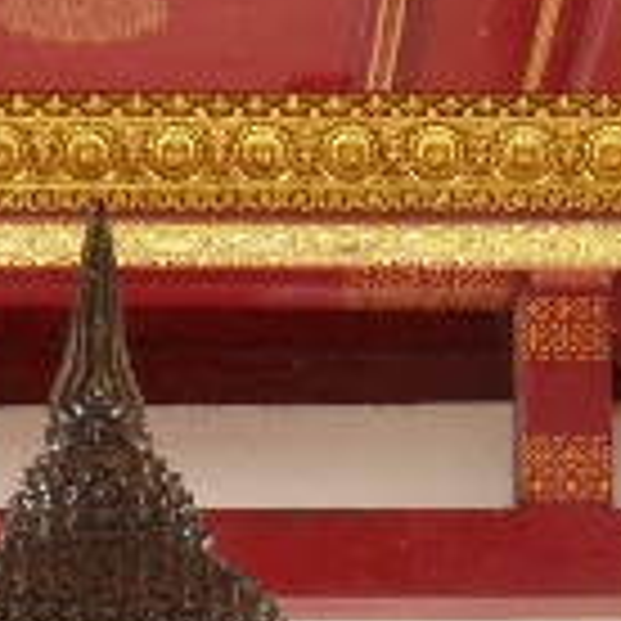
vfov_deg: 7.0
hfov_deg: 7.3
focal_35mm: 240
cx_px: 238
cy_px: 1346
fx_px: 4871
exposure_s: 1/50
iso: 200
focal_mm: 26
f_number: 6.3
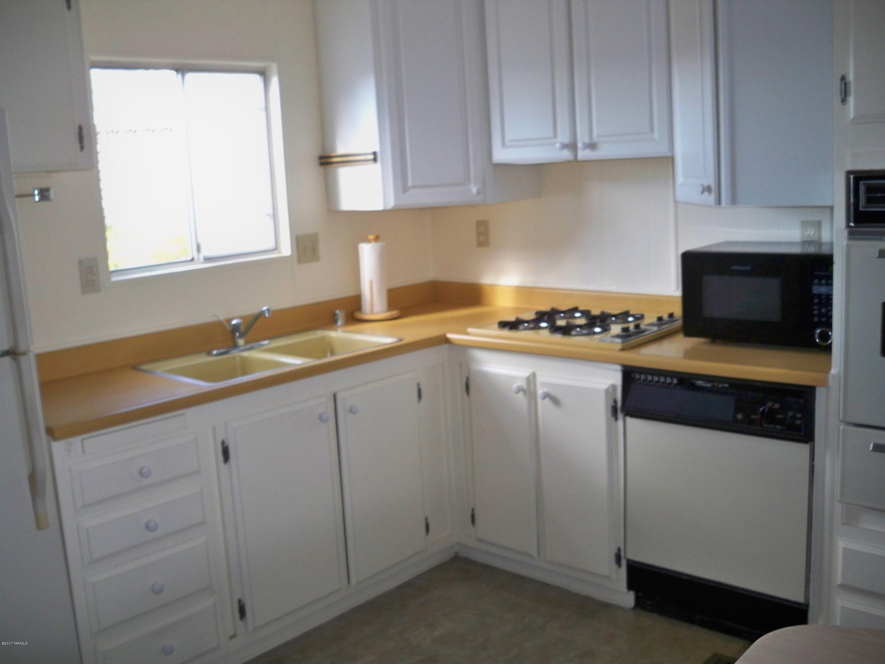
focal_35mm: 35
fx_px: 895
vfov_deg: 40.7
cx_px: 442
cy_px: 332
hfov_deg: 52.6
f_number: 3.1
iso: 200
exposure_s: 1/60
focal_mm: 6.3
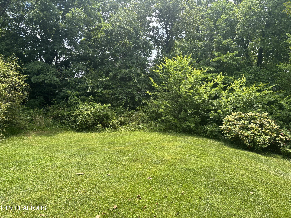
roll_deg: +0.1
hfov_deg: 67.3
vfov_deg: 53.1
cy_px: 109
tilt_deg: -4.0
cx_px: 146
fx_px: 219
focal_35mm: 26
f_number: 1.6
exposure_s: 1/758
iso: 50
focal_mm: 5.96
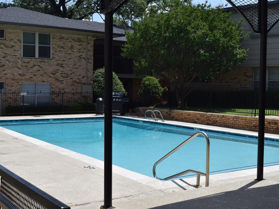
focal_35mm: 51
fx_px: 407
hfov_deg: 37.8
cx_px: 140
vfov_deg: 28.8
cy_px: 105
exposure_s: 1/400
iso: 200
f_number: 10
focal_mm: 31
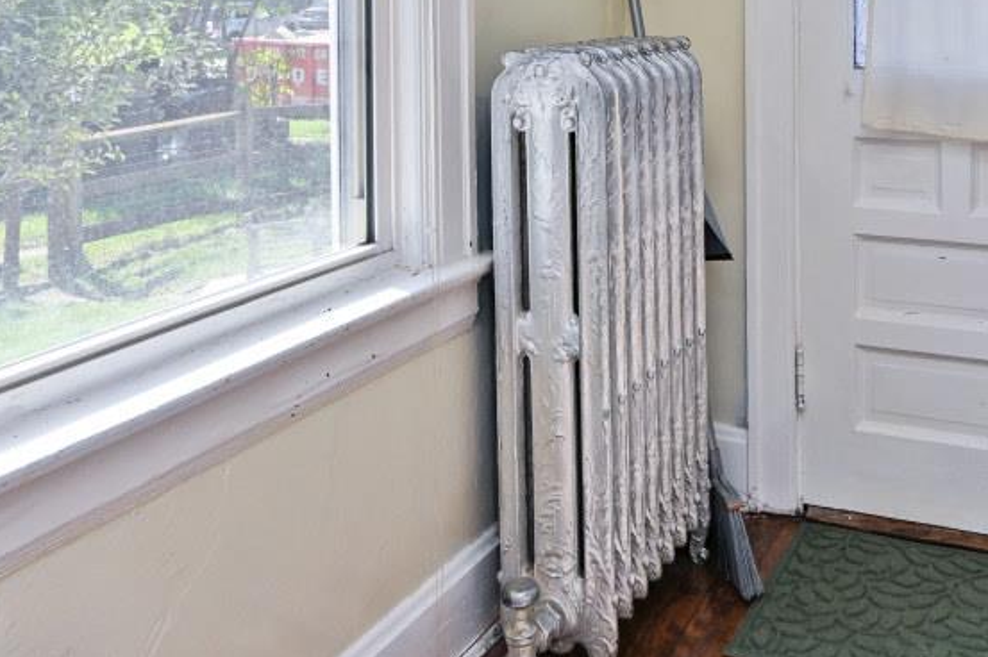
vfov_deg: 32.0
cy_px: -14
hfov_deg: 49.3
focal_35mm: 38
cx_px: 702
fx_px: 1042
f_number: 5.6
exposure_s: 1/125
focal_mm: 14
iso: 100
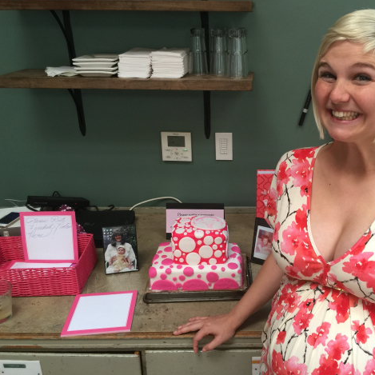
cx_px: 241
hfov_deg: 46.7
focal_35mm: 35
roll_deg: +0.6
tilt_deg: -19.8
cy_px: 184
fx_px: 429
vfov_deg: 47.2
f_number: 2.2
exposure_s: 1/15
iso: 32
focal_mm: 4.15
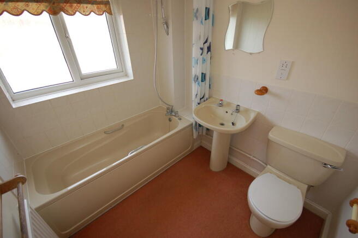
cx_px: 179
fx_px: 149
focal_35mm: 15
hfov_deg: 100.5
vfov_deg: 77.1
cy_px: 119
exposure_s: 1/100
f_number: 5
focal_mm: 10
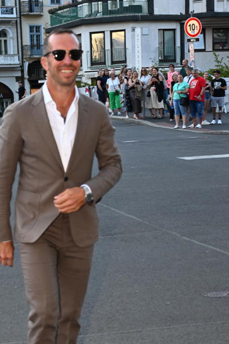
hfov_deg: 16.9
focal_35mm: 80
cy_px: 260
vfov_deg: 25.1
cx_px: 31
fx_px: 763
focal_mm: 45
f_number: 5.6
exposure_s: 1/250
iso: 500
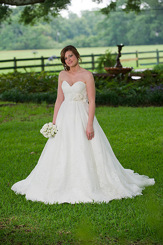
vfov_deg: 17.7
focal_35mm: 116
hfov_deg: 11.8
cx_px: 82
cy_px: 122
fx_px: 790
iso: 500
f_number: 3.5
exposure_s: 1/400
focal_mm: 116
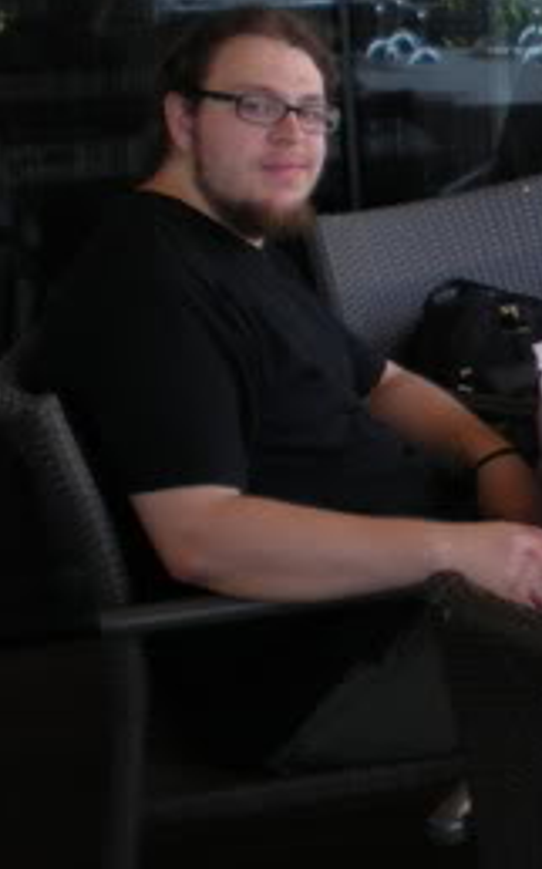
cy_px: 333
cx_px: 1071
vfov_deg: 20.8
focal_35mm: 100
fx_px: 2366
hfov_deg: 11.8
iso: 64
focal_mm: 6.3
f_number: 3.1
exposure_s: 1/58.1
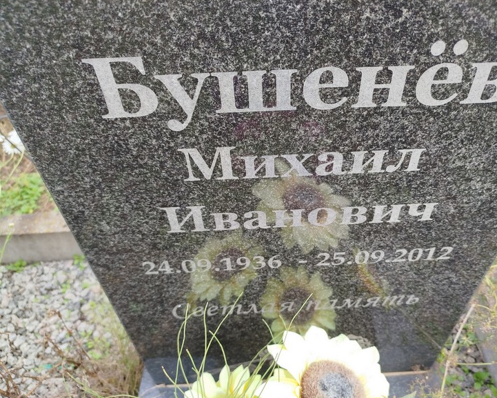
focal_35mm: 26
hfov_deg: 65.9
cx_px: 270
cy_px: 206
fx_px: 382
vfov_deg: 54.9
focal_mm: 5.31
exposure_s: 1/132
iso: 50
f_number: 1.7
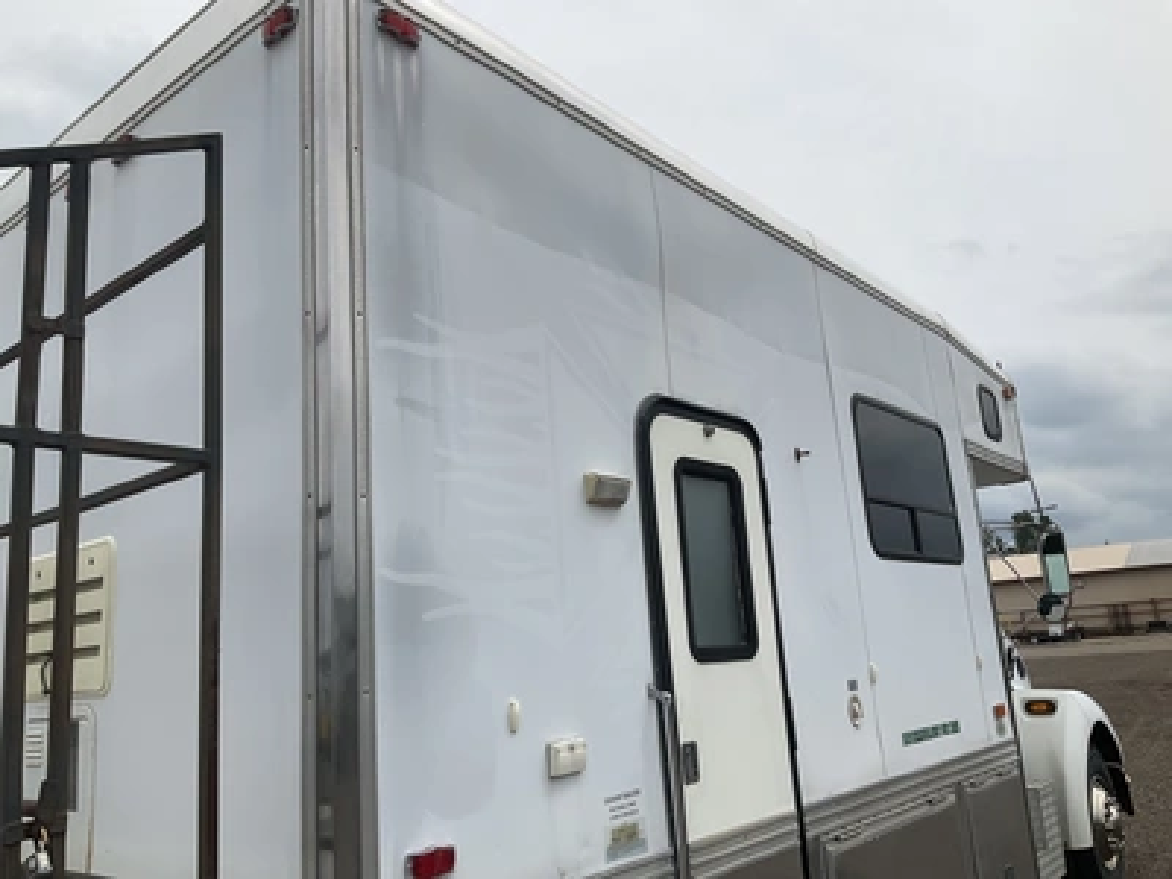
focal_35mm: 29
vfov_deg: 48.2
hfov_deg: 61.7
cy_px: 440
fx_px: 982
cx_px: 586
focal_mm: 3
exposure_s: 1/2667
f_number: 1.8
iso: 25
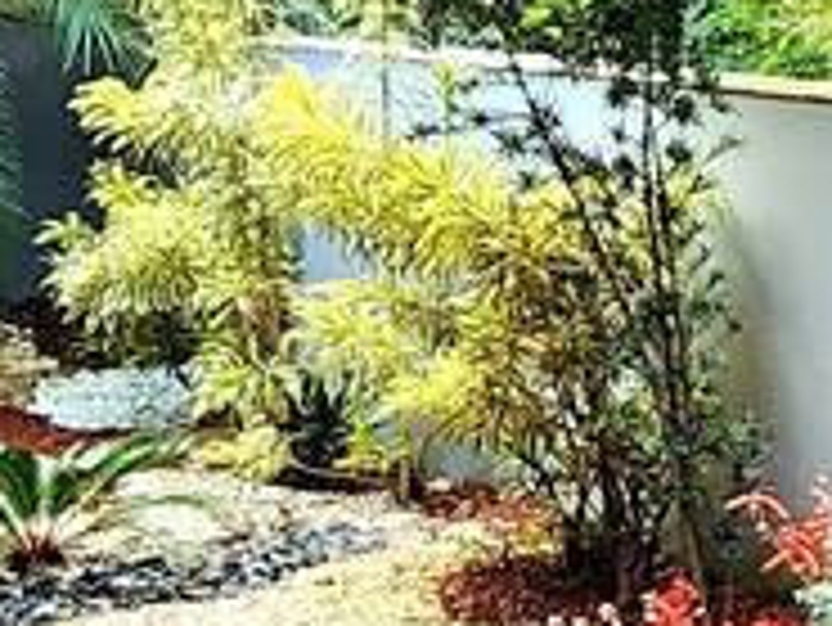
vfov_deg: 14.4
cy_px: -27
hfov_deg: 15.3
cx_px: 1713
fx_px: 2429
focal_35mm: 101
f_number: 2.2
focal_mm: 2.2
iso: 160
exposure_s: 1/60.2
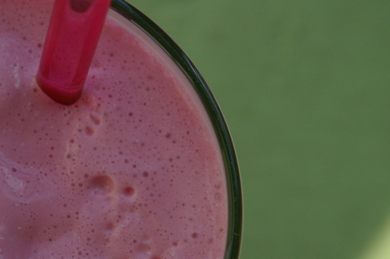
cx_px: 116
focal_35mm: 123
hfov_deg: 16.6
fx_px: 1331
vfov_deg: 11.1
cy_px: 118
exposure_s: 1/500
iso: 400
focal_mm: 50
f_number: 8
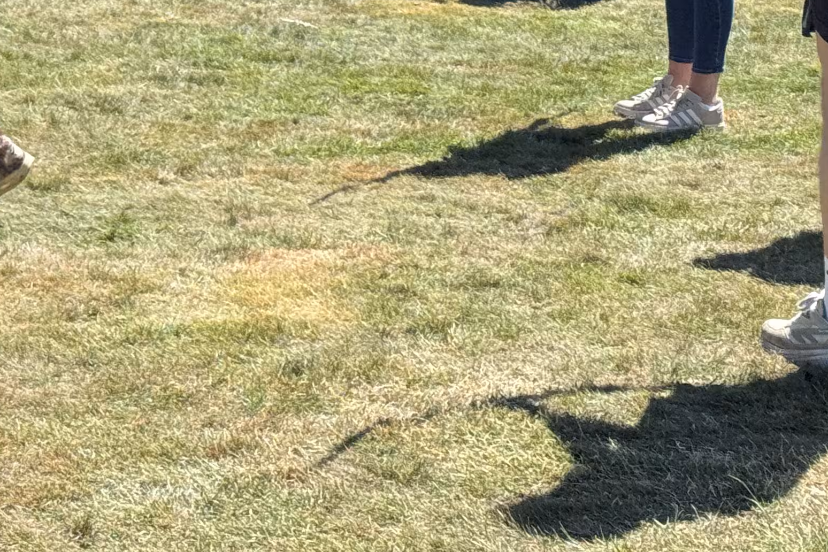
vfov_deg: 10.2
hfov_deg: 15.7
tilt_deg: -4.5
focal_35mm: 130
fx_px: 2990
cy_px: -244
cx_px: 174
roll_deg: -2.1
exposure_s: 1/2110
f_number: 1.78
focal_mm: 6.76
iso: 64
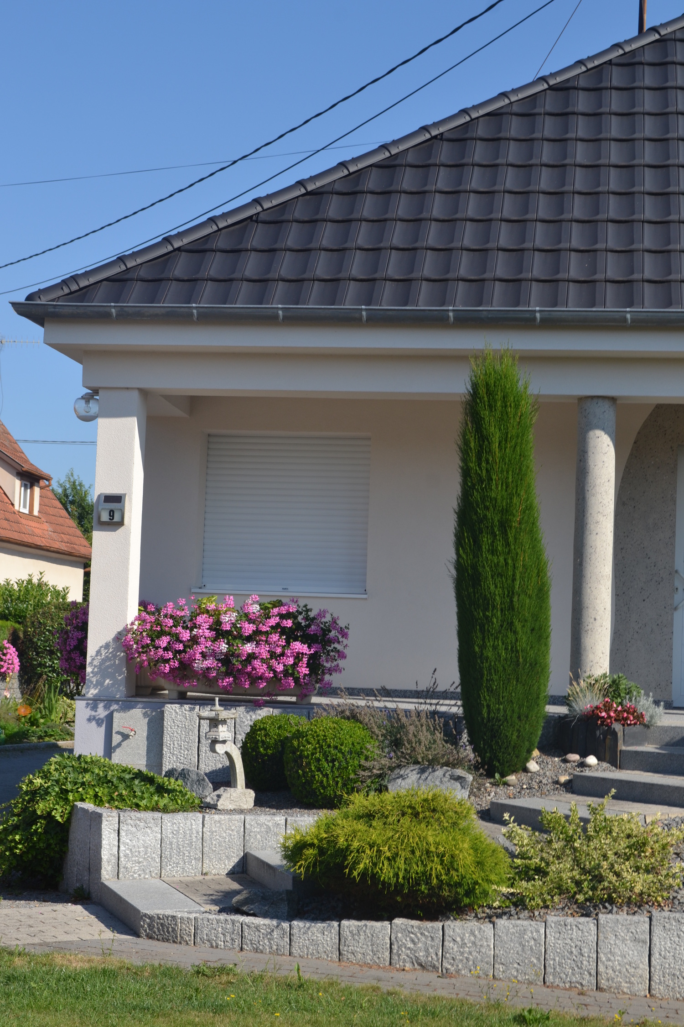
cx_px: 342
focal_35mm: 63
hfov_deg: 21.6
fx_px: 1795
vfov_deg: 31.9
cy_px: 514
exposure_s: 1/200
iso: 100
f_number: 7.1
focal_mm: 42
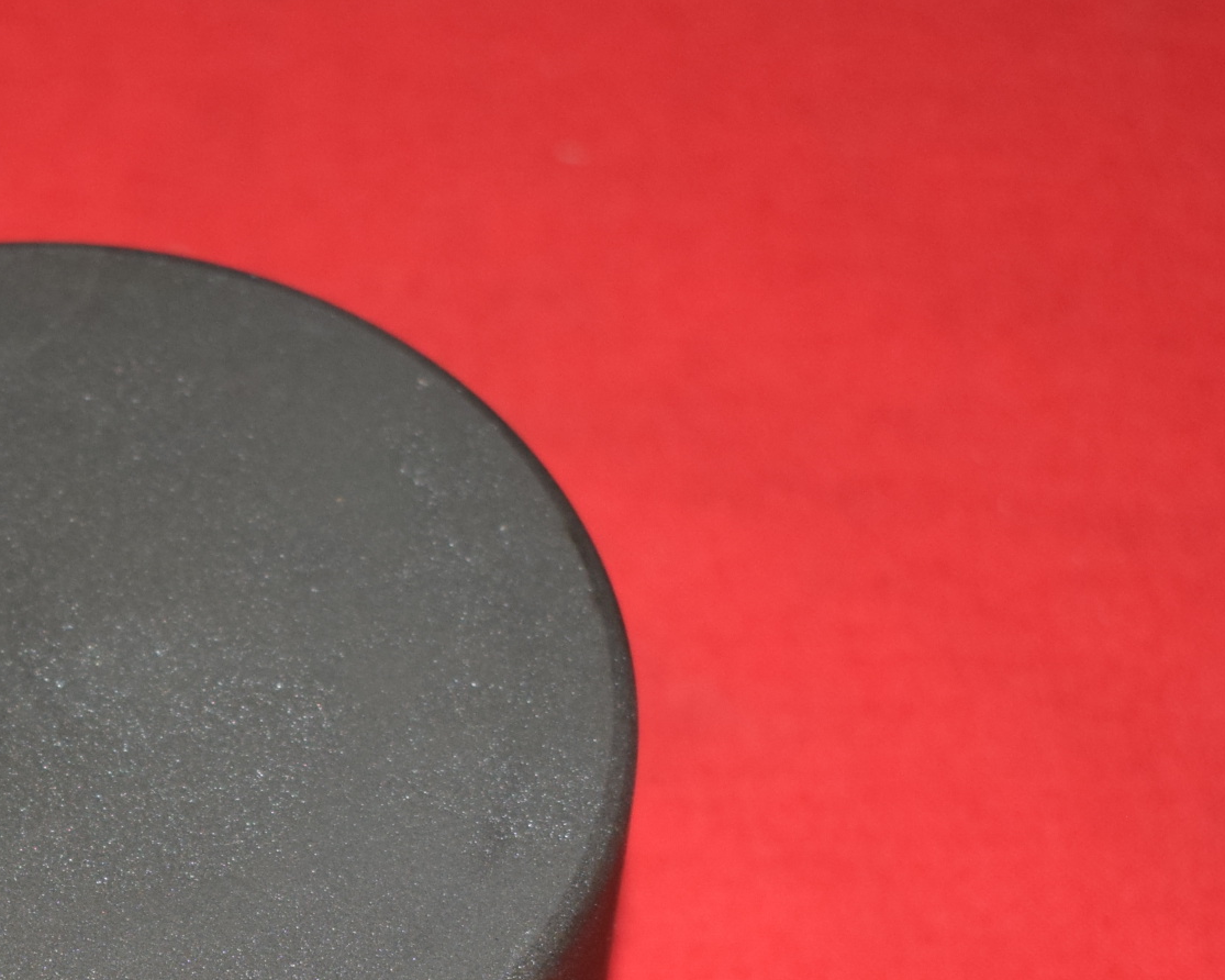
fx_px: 4387
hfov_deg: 15.6
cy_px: 982
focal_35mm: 121
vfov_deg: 12.6
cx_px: 16
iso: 640
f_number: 5
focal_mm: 32
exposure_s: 1/125
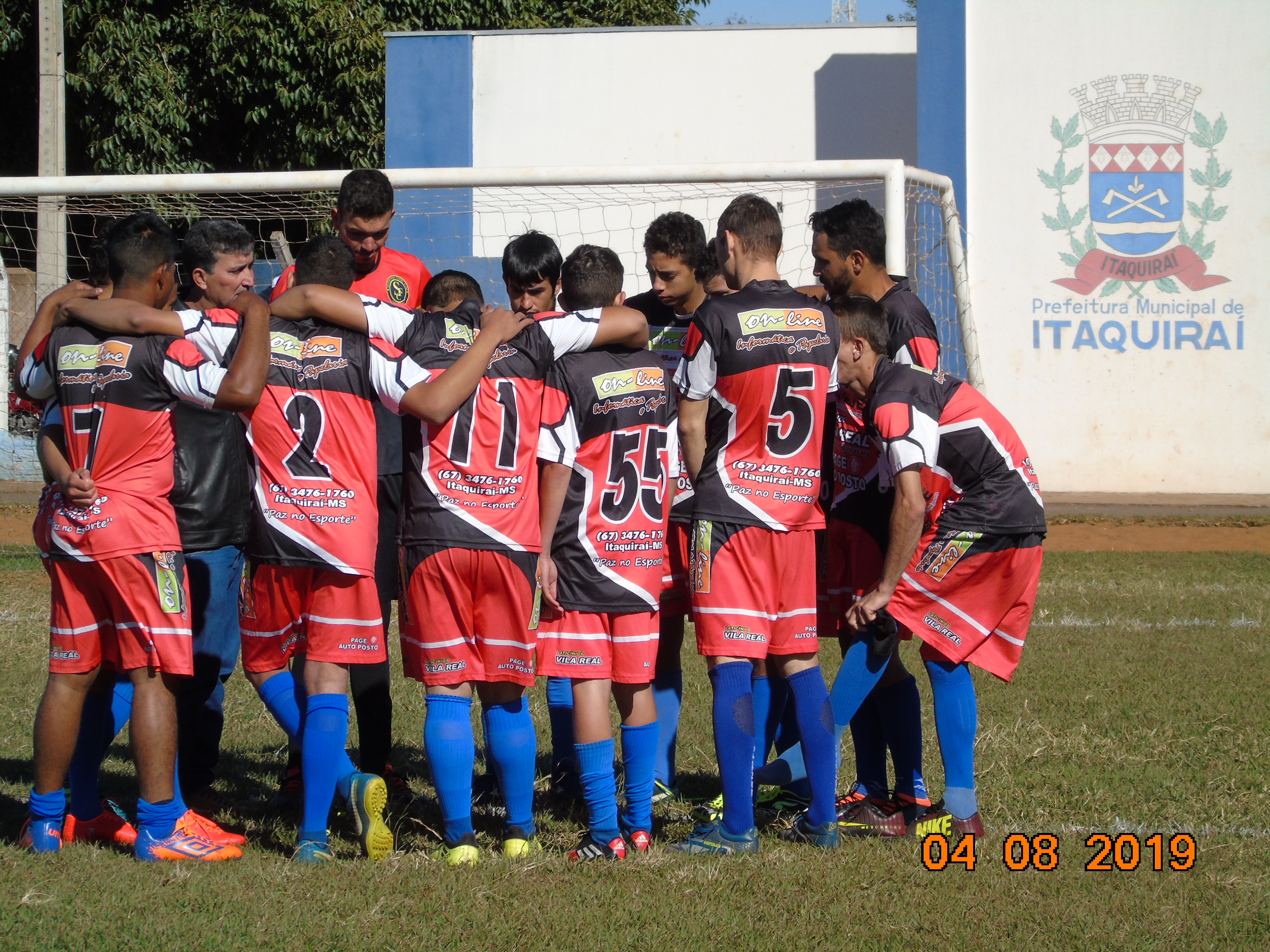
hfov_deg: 12.2
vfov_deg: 9.2
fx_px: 5943
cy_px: 476
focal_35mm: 162
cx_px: 635
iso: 80
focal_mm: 29
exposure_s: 1/800
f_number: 4.9
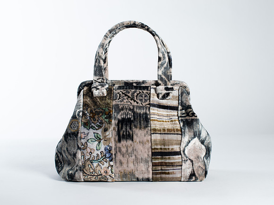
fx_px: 434
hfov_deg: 35.1
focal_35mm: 55
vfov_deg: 26.7
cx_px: 137
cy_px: 102
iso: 200
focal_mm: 50
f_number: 6.3
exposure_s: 1/200
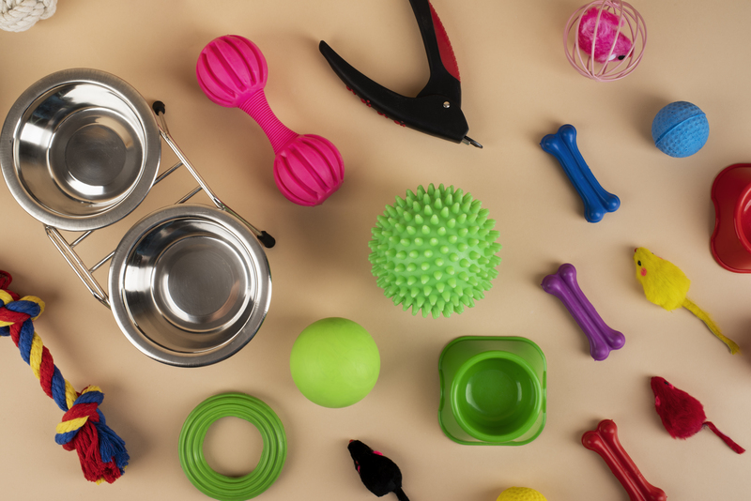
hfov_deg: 39.6
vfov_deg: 27.0
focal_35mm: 50
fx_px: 1043
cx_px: 376
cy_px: 250
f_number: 10
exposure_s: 1/100
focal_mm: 50
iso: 160
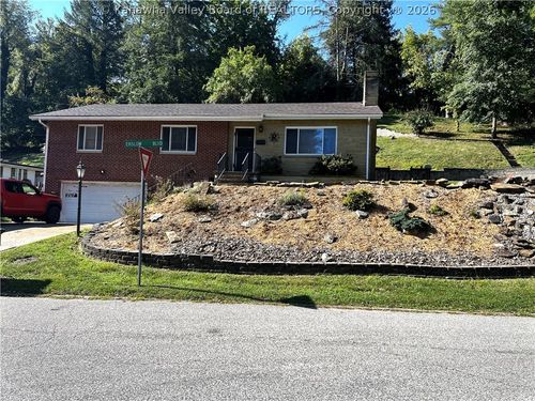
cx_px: 268
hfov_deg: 67.3
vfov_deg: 53.1
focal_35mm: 26
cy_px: 200
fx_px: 402
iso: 50
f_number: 1.5
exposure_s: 1/1972
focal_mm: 5.7
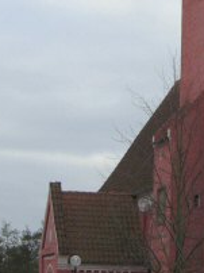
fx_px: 795
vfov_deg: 19.1
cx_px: 267
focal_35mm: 101
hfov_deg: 14.0
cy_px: 16
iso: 50
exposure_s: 1/215
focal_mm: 7.5
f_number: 4.8
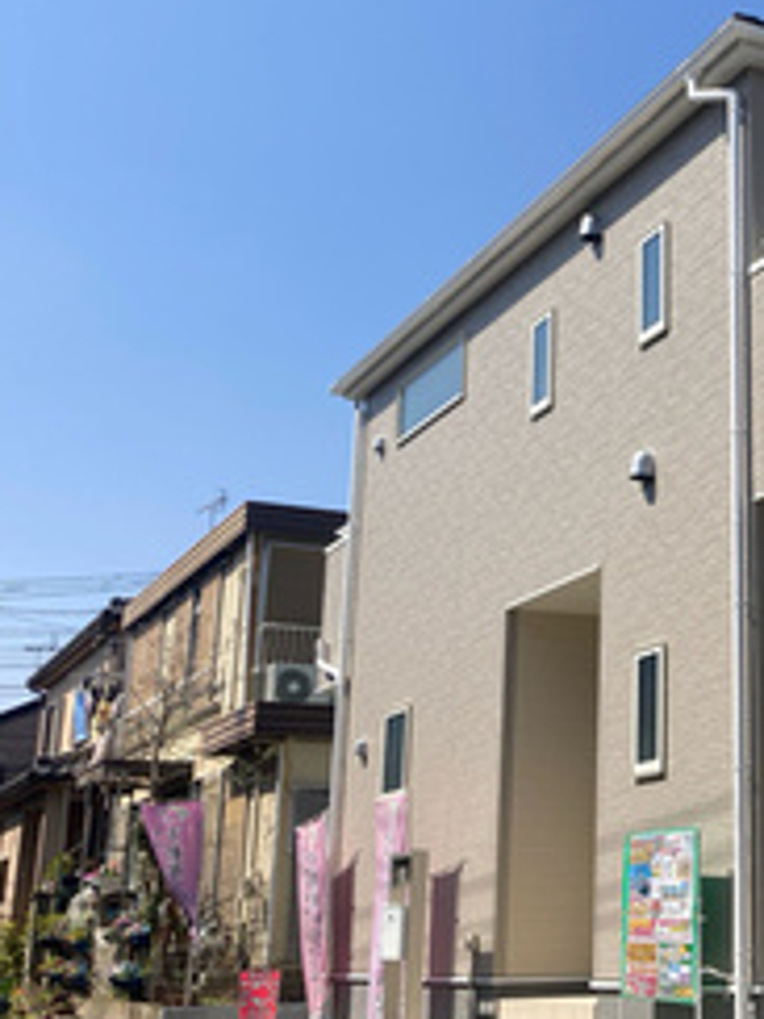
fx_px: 1619
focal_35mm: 55
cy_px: 455
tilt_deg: +16.7
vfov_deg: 34.9
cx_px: 785
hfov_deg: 25.1
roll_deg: +0.0
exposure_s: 1/2183
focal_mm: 3.99
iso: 20
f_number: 1.8
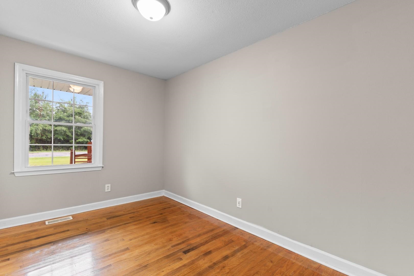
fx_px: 172
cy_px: 138
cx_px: 207
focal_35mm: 15
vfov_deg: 77.3
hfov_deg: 100.4
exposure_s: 1
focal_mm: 10
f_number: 4.5
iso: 100
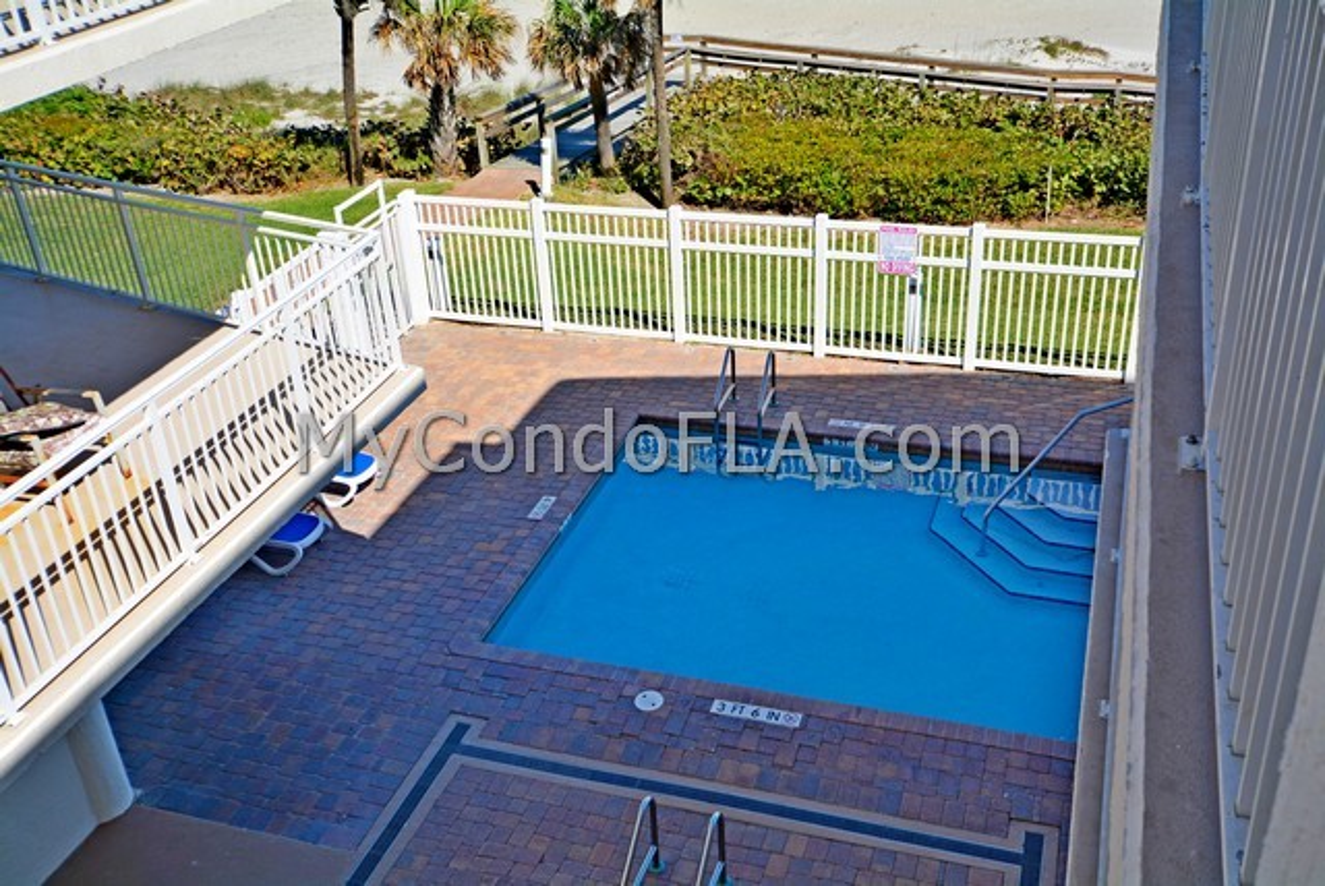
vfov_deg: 36.9
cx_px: 662
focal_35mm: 36
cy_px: 443
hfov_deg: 53.1
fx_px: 1326
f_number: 8
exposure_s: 1/250
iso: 100
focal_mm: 24
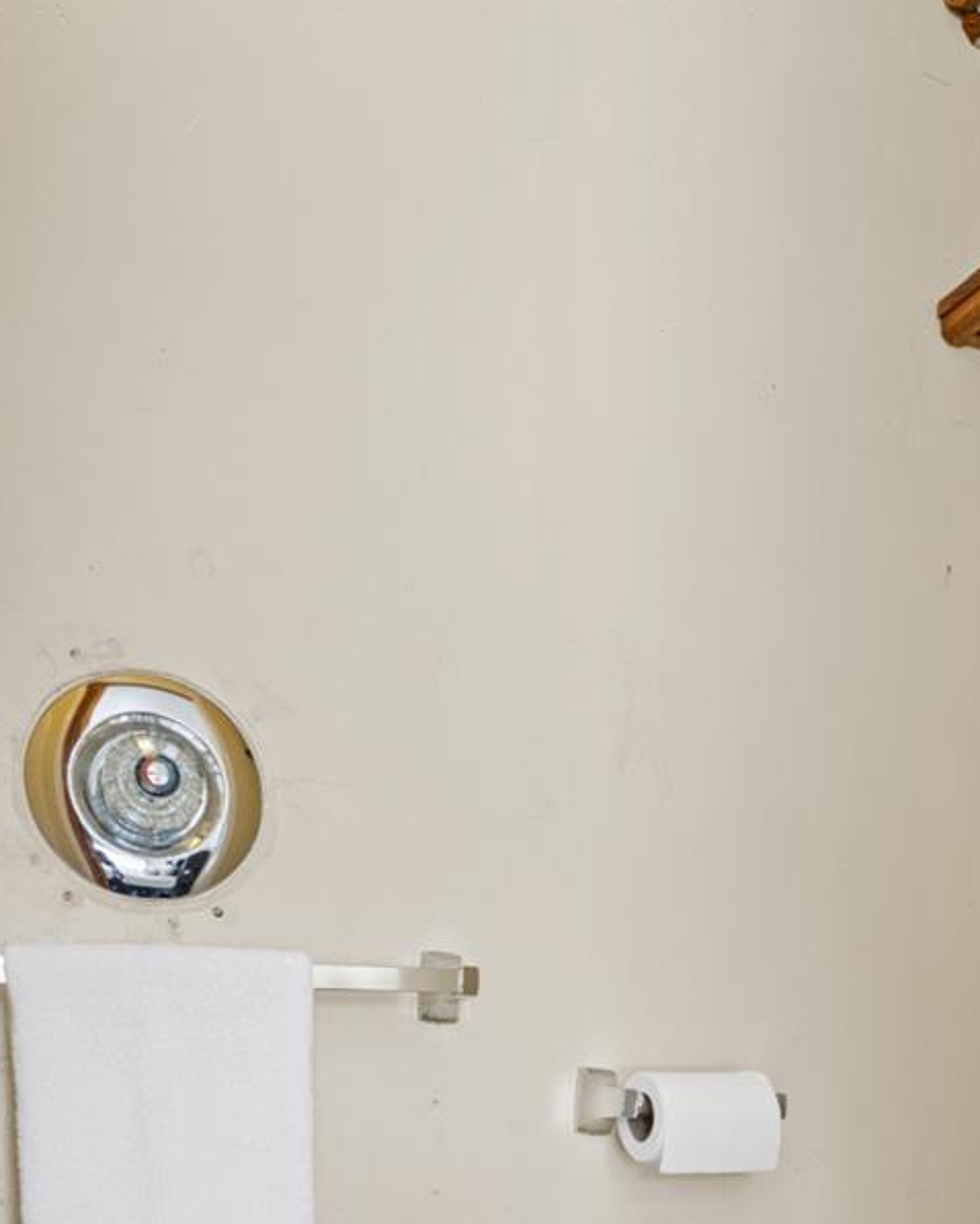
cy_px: 968
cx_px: 636
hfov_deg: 44.1
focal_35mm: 33
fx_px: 1196
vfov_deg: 51.1
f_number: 7.1
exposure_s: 1/5
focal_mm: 14
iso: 320
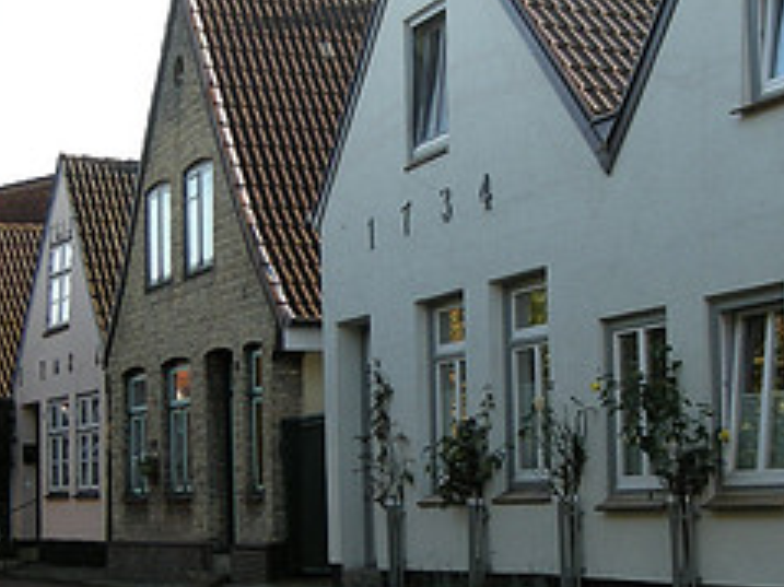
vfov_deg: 17.3
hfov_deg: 23.0
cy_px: 336
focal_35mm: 85
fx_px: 1924
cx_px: 430
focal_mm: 5.7
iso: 50
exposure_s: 1/172
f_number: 2.8
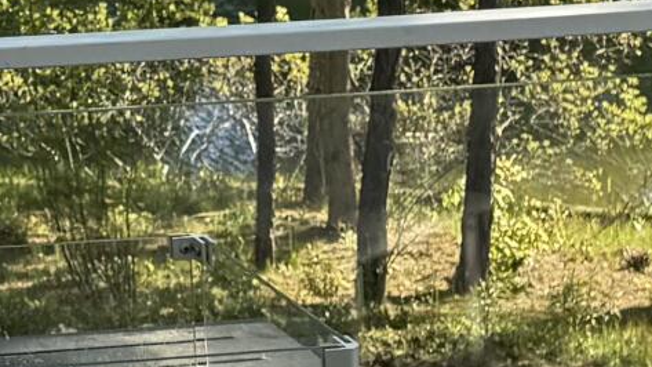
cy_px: -473
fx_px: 2870
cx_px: -590
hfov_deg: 11.8
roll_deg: +1.6
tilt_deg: -1.9
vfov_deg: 6.9
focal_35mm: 166
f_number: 1.78
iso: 80
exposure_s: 1/1032
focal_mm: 6.76
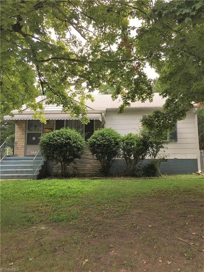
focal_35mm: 29
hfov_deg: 48.2
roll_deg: +0.5
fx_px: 228
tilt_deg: +8.6
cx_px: 102
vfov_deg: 61.7
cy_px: 136
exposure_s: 1/295
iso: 32
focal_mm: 4.15
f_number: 2.2
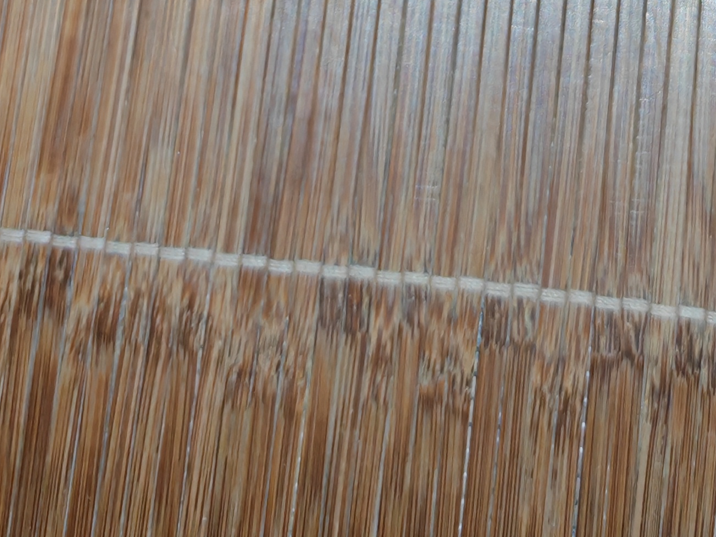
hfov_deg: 23.2
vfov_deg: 14.7
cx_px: 459
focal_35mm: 84
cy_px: -519
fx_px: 1738
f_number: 1.9
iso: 500
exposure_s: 1/50
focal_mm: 6.12
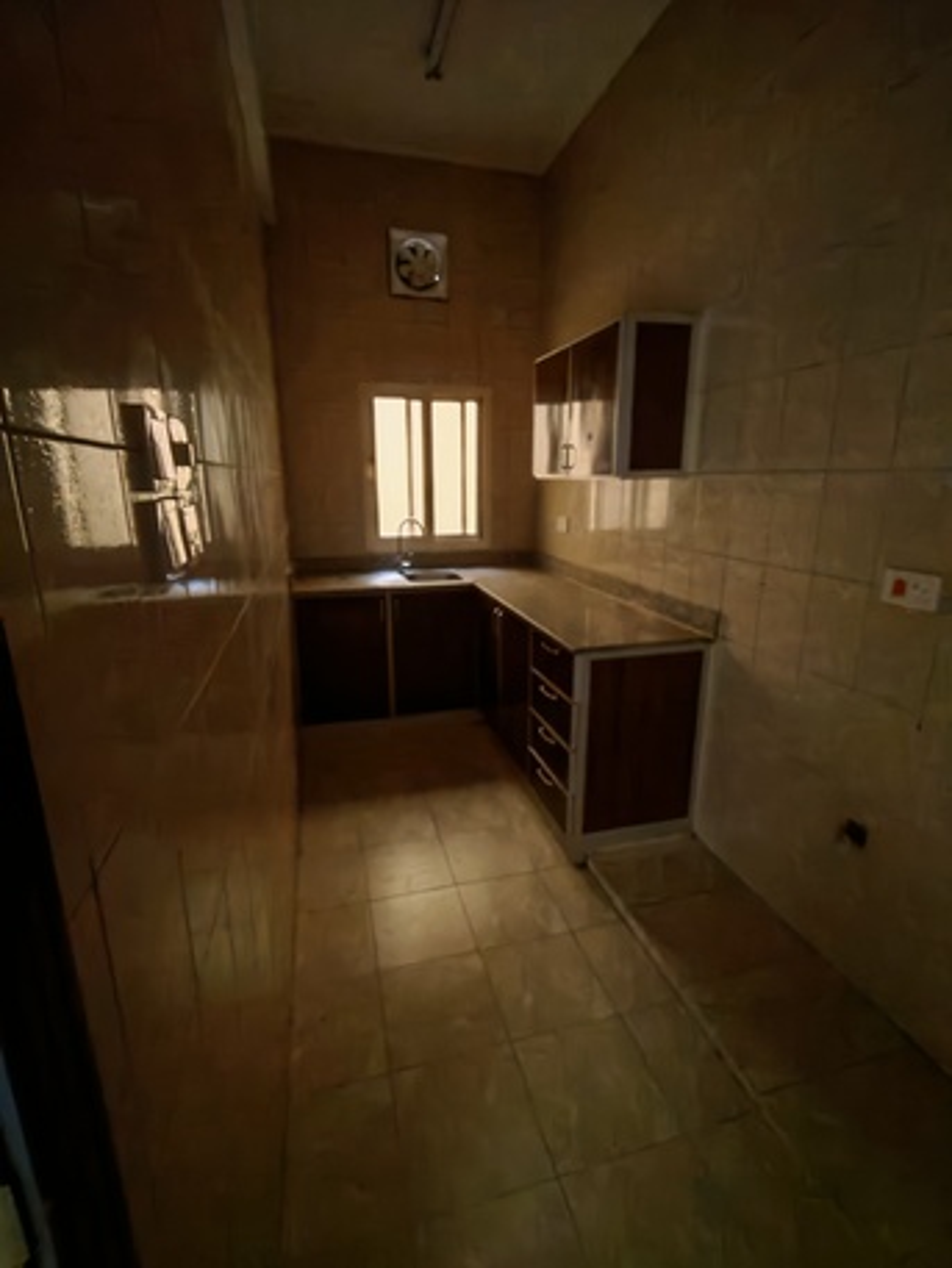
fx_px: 586
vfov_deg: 94.5
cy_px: 634
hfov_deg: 78.1
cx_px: 476
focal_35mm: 16
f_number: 2.2
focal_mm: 1.96
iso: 3200
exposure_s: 1/7
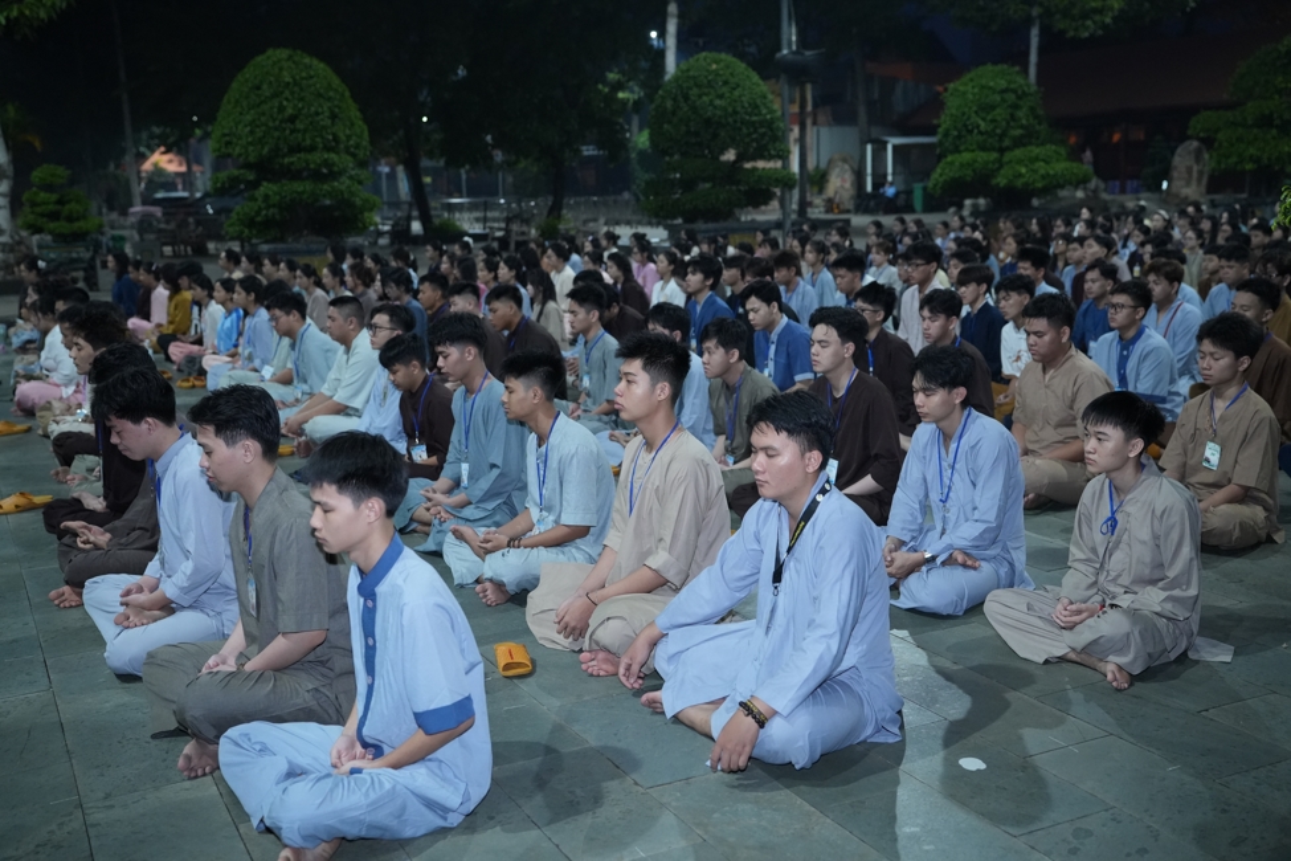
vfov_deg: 34.2
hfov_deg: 49.6
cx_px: 646
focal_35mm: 39
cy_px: 430
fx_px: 1398
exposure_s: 1/125
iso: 4000
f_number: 2.8
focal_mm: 39
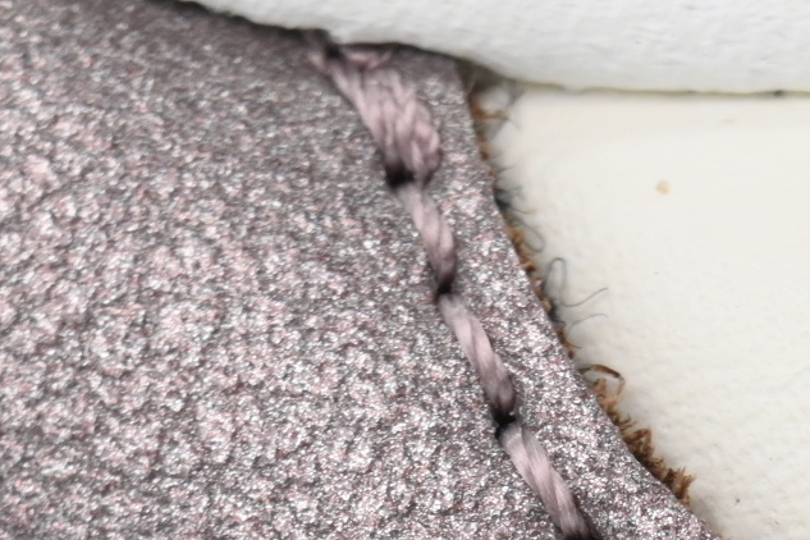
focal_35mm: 783
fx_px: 17616
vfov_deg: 1.7
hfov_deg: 2.6
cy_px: 1418
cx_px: 672
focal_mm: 120
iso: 400
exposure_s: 1/100
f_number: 11
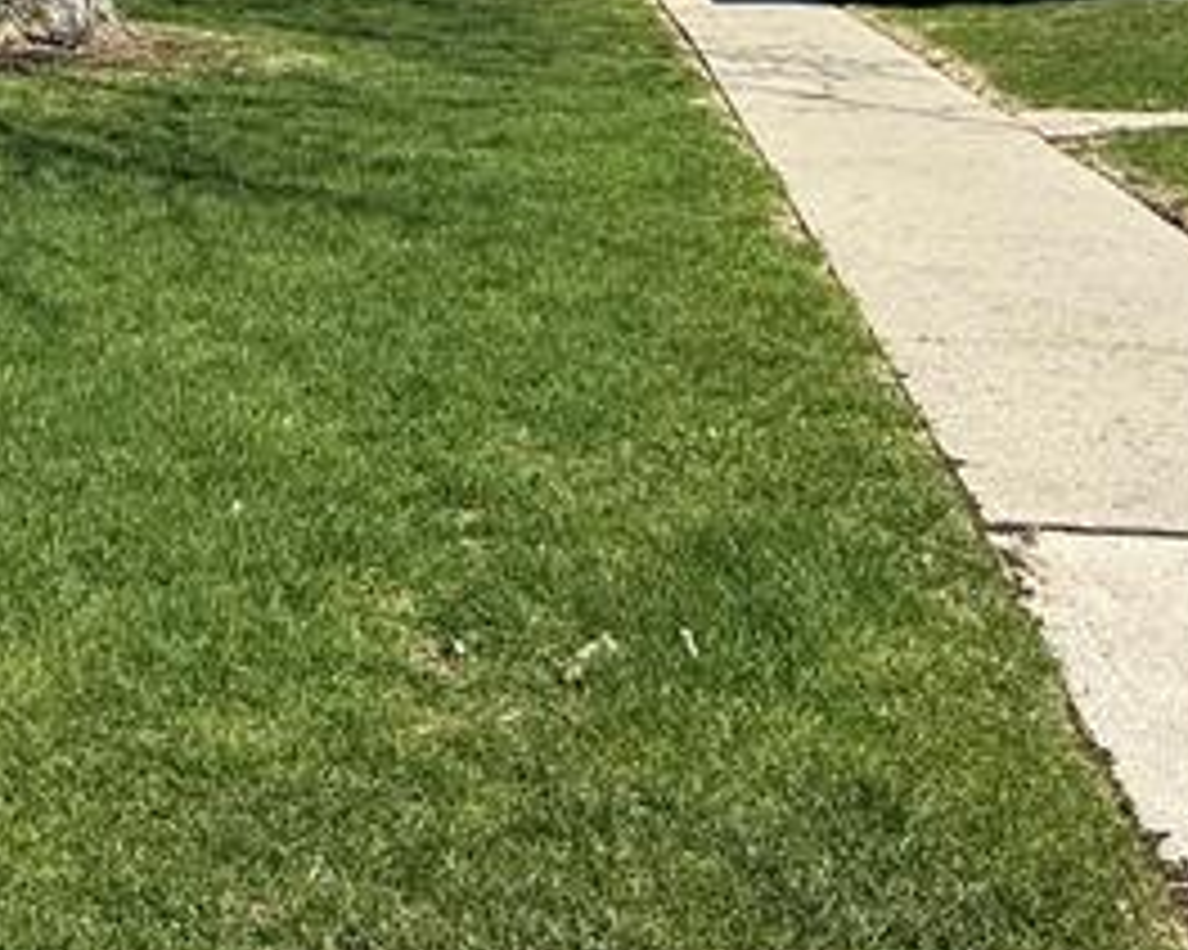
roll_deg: +1.6
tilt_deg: +0.9
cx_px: 104
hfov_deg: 33.4
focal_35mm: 53
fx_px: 1863
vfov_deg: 26.1
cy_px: -135
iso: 50
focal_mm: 2.22
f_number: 2.2
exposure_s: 1/1534
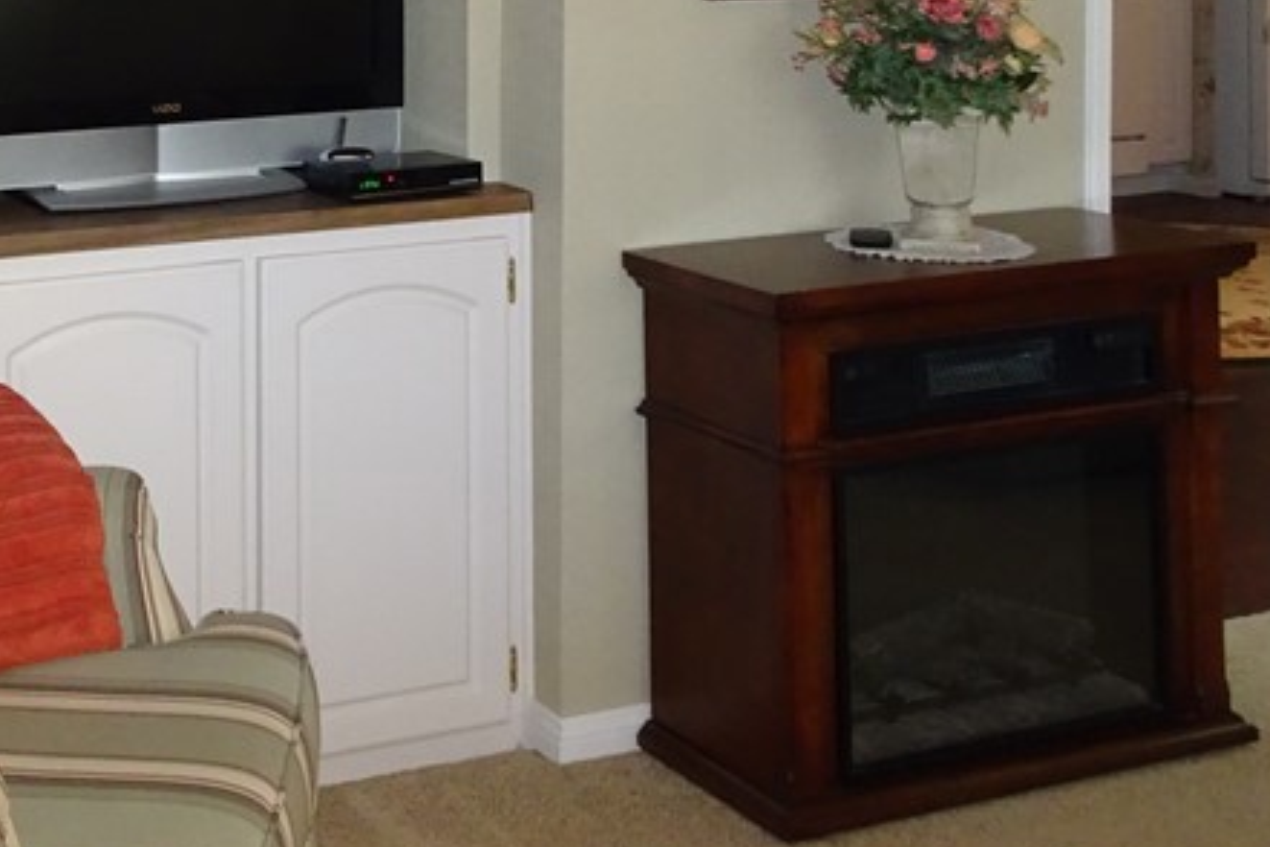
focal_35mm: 58
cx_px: 81
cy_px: -173
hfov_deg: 32.4
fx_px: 2046
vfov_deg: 21.7
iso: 500
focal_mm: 4.1
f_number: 3.5
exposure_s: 1/30
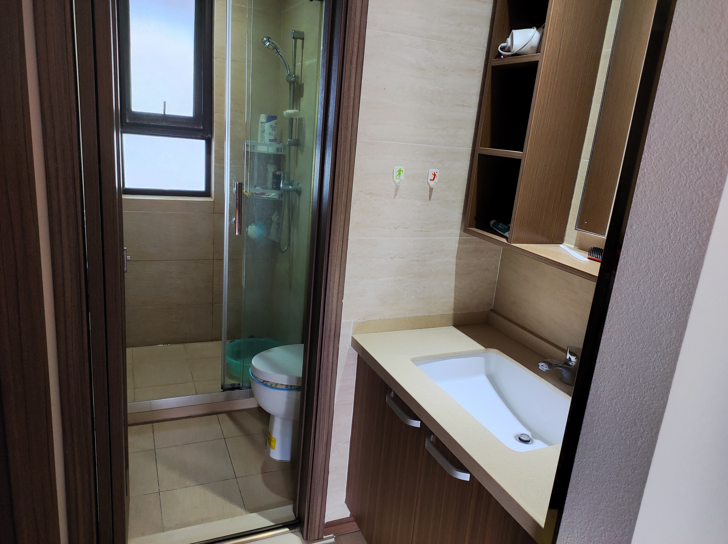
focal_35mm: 25
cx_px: 364
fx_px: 525
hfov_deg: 69.4
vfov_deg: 54.8
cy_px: 272
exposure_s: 1/33
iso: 347
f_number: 1.79
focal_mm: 4.74
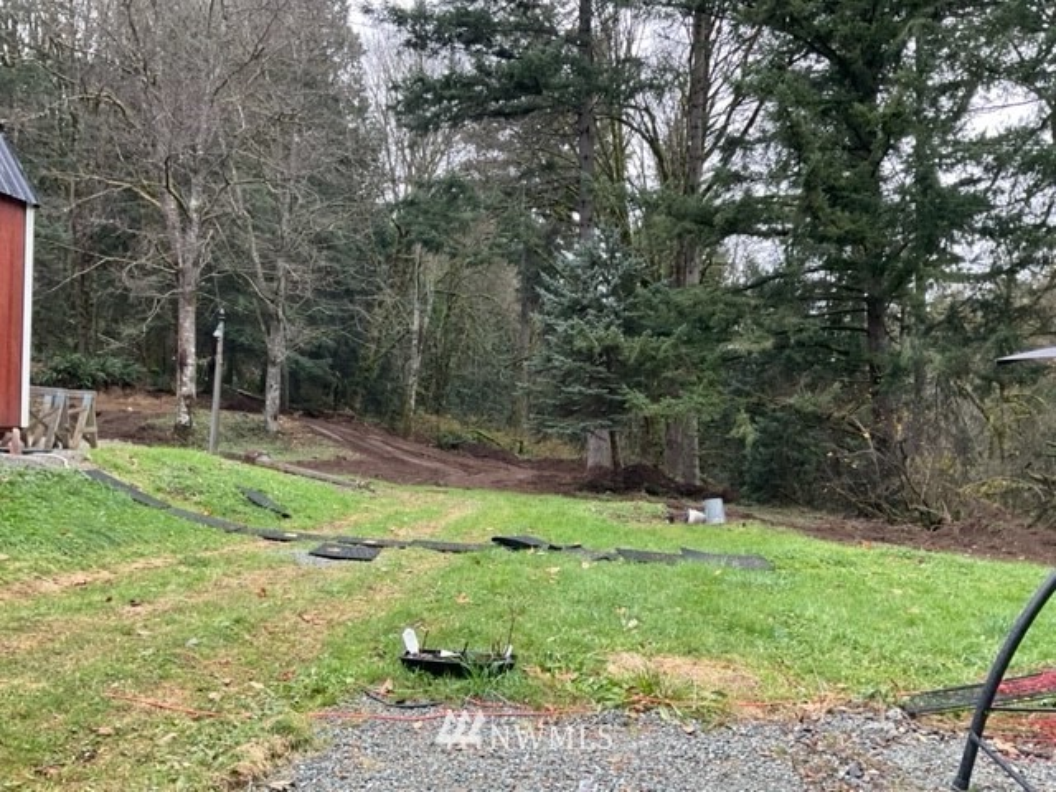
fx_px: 885
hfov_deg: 61.7
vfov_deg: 48.2
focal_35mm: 29
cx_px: 528
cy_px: 396
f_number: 1.8
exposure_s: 1/60
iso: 64
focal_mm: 3
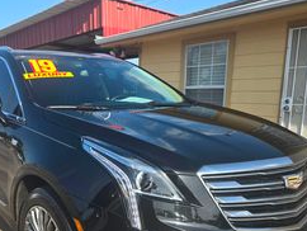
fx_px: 337
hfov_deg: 48.0
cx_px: 99
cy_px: 164
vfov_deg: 37.2
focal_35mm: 38
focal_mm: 6.3
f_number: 1.7
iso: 12
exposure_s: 1/483
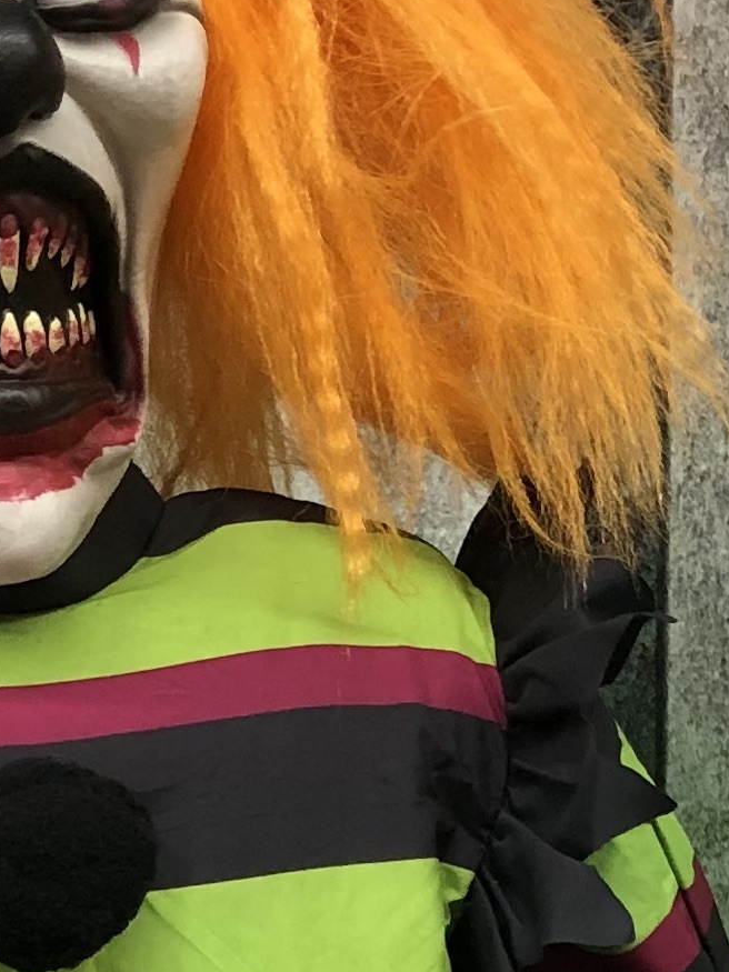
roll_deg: +2.8
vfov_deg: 14.6
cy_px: 1283
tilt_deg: -16.5
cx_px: 72
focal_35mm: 129
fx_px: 3623
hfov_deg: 11.4
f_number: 1.8
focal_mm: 3.99
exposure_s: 1/15
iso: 50
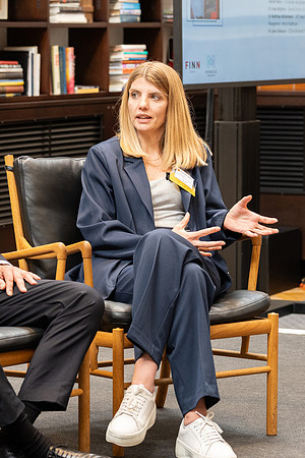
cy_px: 229
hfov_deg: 9.1
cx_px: 94
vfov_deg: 13.7
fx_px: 1910
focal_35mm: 150
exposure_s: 1/200
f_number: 5
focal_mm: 100
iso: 2500
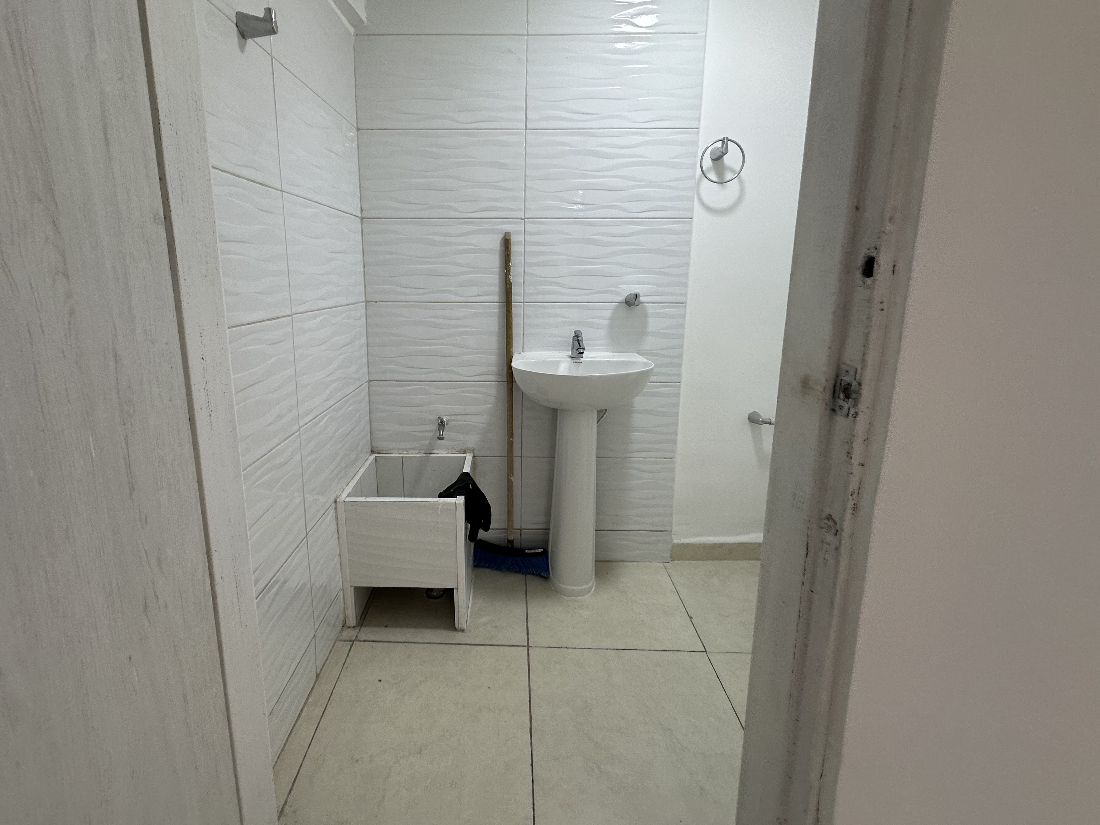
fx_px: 508
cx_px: 498
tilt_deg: -8.3
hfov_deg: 94.2
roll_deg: -0.5
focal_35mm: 16
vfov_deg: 77.8
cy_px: 362
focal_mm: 2.22
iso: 125
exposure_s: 1/120
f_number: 2.2
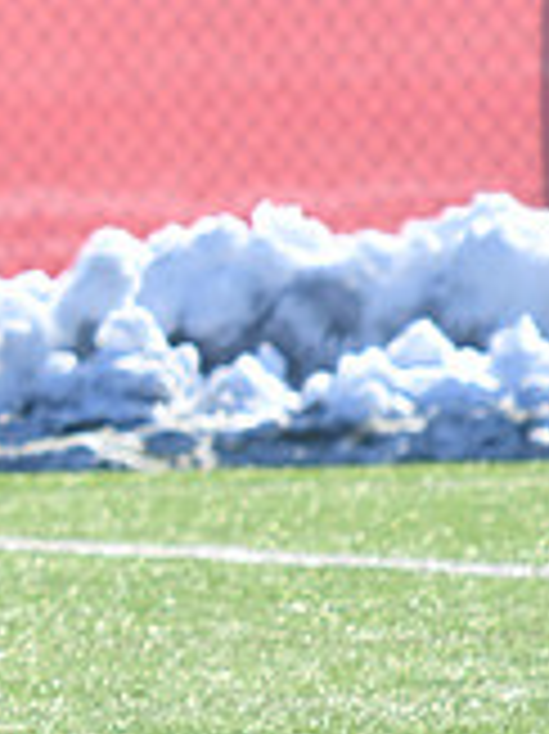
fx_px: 32629
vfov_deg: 1.3
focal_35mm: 1541
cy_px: -11
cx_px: -716
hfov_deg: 1.0
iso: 800
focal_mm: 300
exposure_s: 1/2000
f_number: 7.1
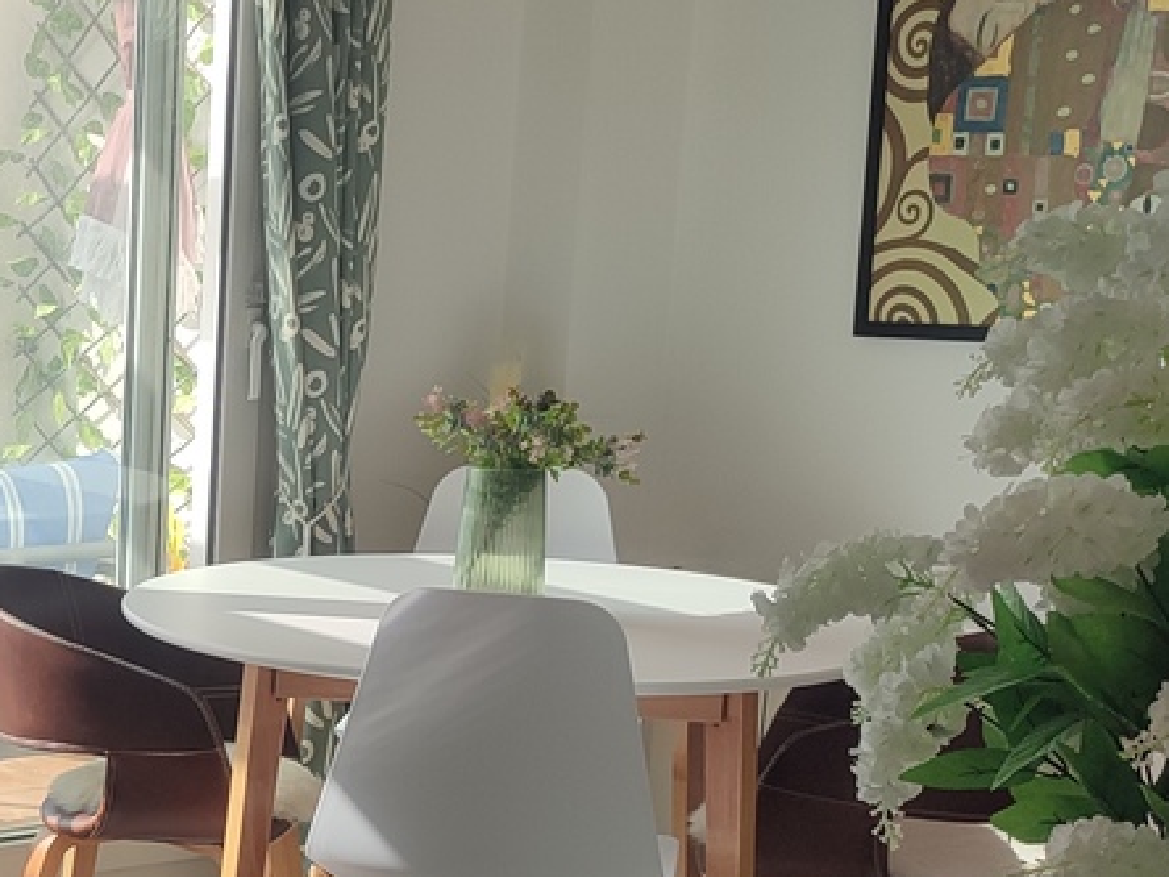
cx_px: -190
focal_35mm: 72
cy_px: 748
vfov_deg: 20.1
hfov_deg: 24.7
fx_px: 2431
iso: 50
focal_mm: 6.04
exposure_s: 1/253
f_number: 1.9
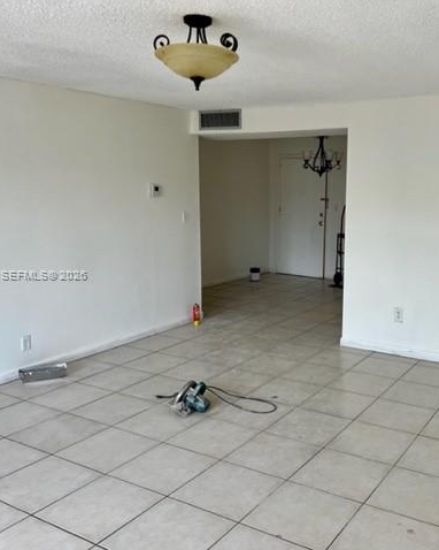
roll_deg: +0.2
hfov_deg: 42.7
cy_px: 275
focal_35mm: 34
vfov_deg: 52.9
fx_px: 553
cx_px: 296
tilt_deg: -6.4
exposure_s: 1/121
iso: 50
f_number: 1.5
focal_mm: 5.7
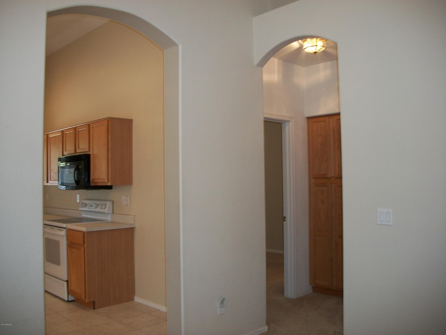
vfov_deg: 44.2
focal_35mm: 32
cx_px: 223
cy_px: 168
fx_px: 412
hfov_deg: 56.8
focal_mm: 5.7
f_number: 2.9
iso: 80
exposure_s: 1/30
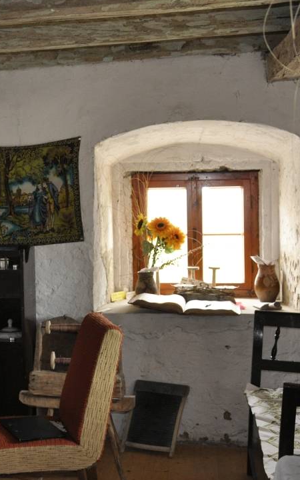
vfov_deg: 30.2
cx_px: 12
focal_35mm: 68
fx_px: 888
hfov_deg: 18.7
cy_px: 212
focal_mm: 25
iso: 800
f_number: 4
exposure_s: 1/100
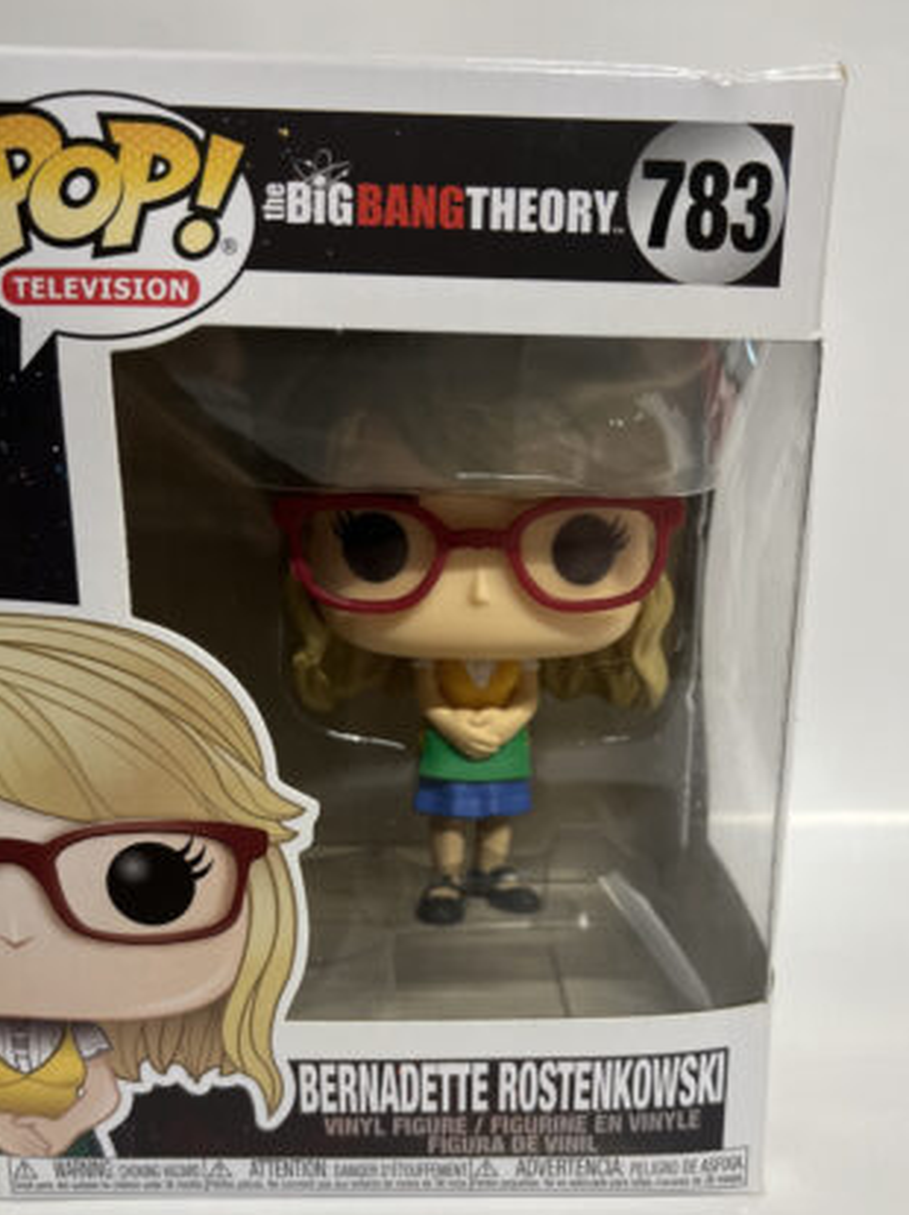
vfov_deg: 51.3
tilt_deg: -13.7
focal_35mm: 36
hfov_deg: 39.6
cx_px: 463
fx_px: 1262
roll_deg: +0.1
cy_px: 671
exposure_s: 1/120
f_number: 1.6
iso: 100
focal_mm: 5.1
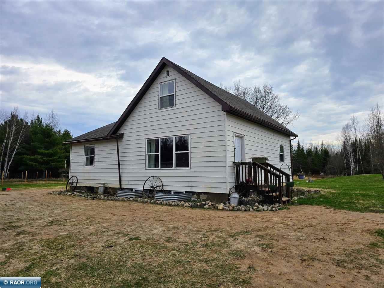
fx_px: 255
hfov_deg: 73.9
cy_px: 144
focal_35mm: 23
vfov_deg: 58.9
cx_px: 192
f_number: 1.7
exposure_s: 1/335
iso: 12
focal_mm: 6.3
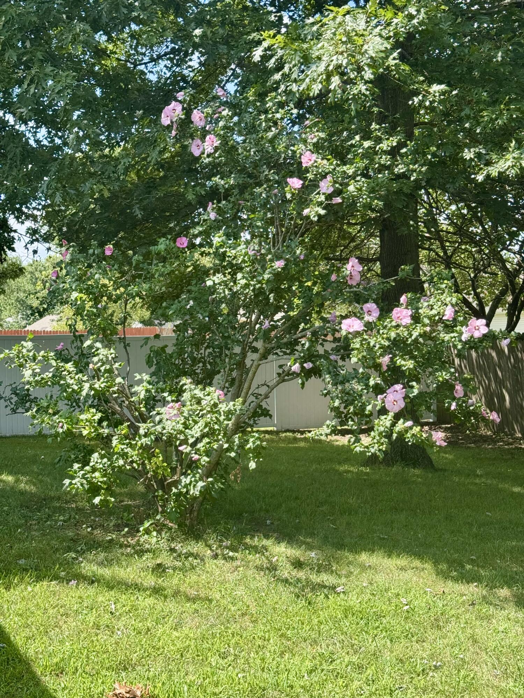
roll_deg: +0.8
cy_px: 349
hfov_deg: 30.3
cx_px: 262
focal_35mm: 48
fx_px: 969
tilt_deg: -2.1
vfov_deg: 39.7
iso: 64
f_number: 1.78
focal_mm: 6.76
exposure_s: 1/876
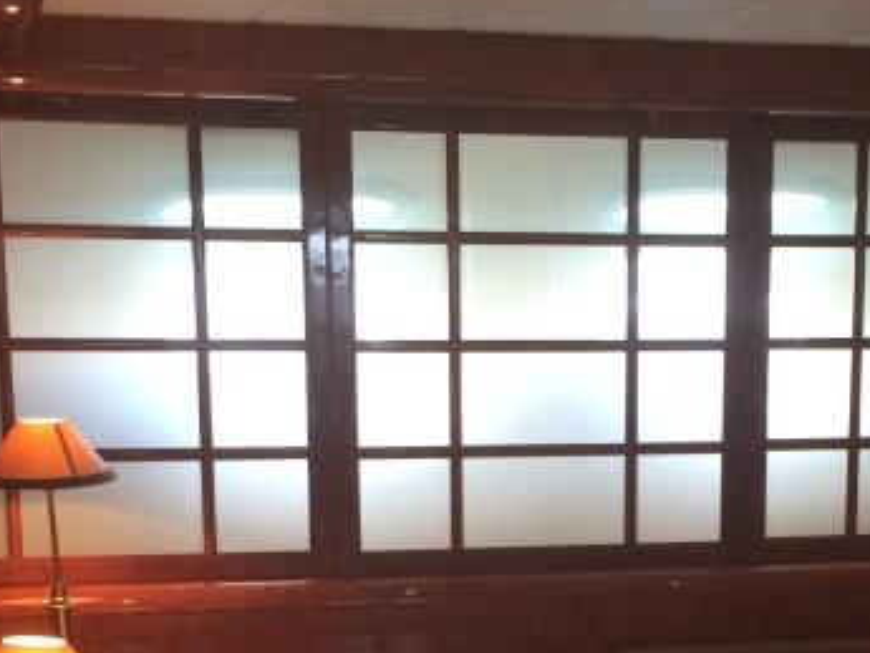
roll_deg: -0.2
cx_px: 648
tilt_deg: -12.9
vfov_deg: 16.5
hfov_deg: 22.5
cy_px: 756
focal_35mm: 86
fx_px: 2162
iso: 80
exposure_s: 1/33
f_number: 2.2
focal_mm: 4.15
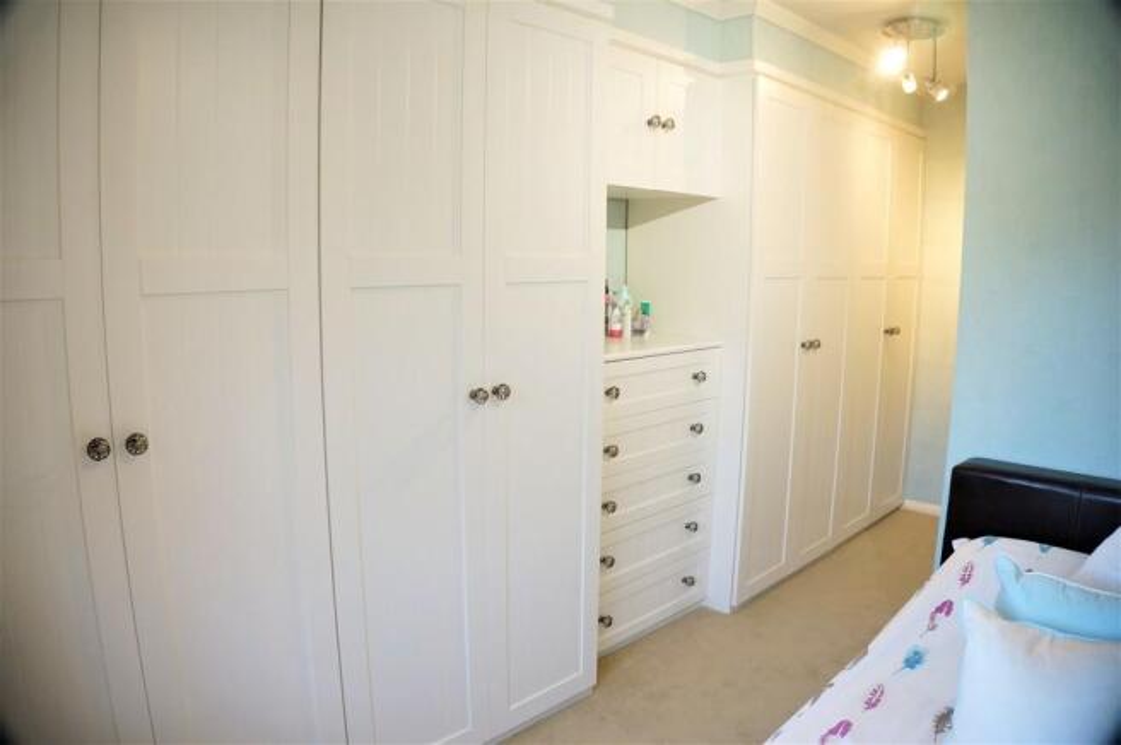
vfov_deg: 53.0
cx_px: 560
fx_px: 747
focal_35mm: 24
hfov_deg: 73.8
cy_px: 372
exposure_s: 1/60
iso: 1000
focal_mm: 16
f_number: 4
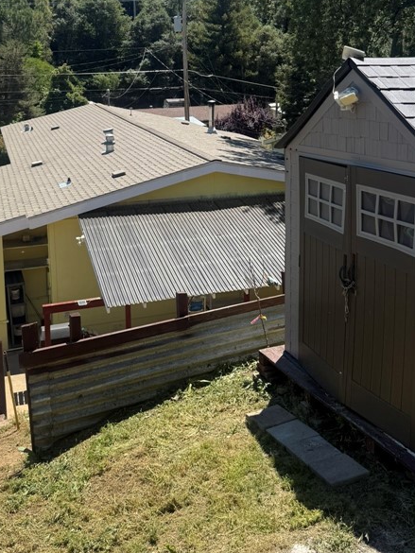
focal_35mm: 42
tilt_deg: -9.6
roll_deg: +0.8
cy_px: 160
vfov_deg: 43.8
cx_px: 199
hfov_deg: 34.4
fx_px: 671
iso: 80
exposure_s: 1/2801
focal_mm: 6.76
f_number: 1.78
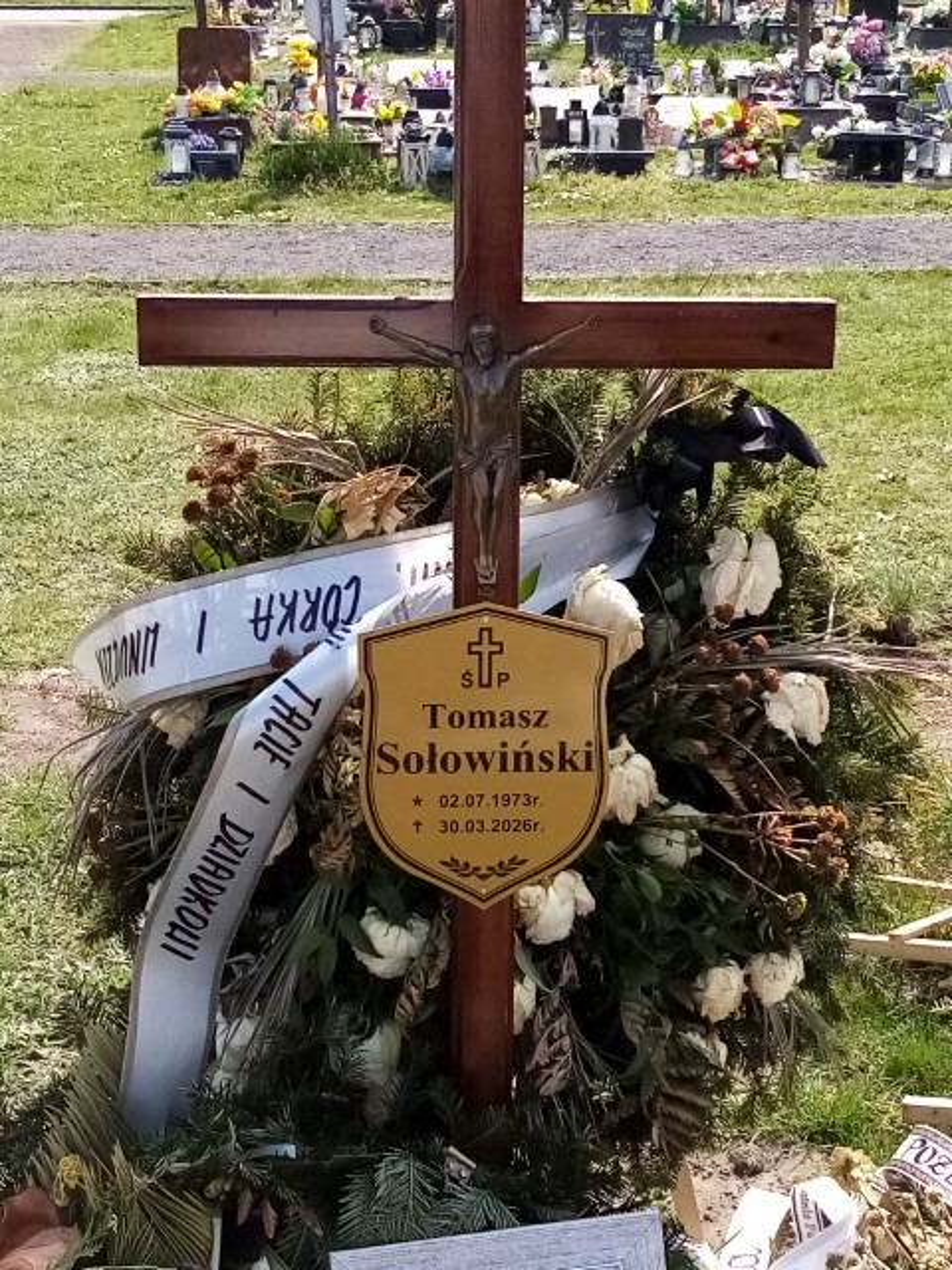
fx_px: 953
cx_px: 476
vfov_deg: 67.3
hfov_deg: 53.1
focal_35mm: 26
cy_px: 635
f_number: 1.8
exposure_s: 1/831
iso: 106
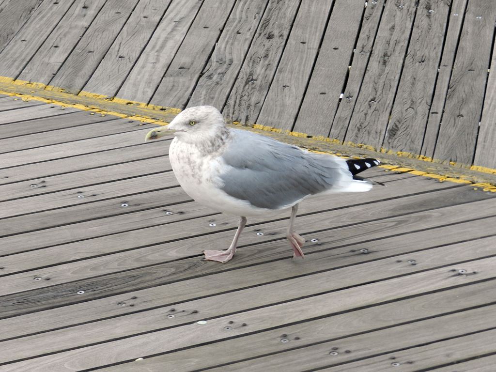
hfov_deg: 13.6
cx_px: 248
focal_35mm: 145
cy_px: 186
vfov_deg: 10.2
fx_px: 2078
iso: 160
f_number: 5.1
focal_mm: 25.7
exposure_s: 1/320
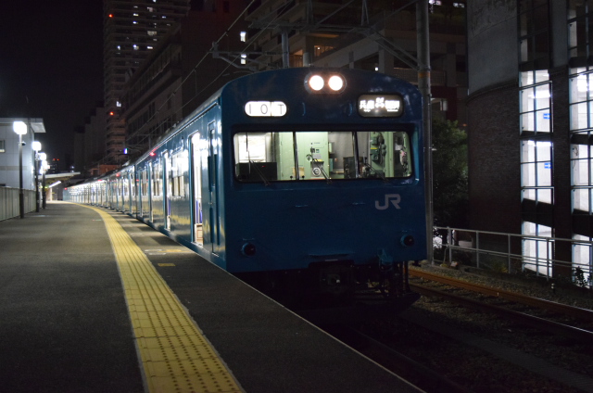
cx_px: 296
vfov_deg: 32.9
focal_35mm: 40
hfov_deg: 48.0
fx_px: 666
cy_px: 196
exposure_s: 1/60
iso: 5600
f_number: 4
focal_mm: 27
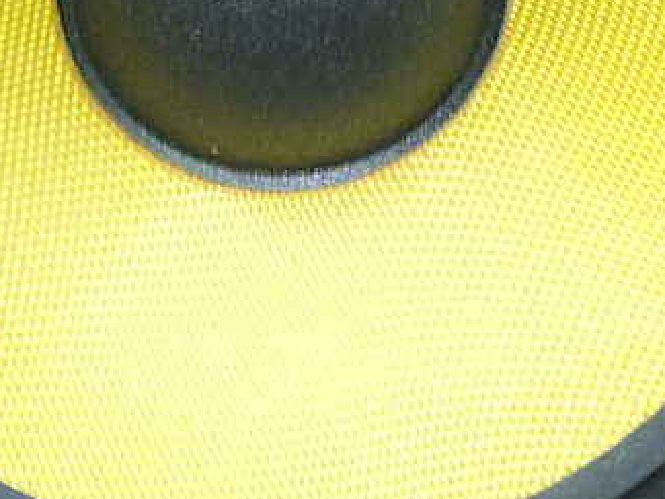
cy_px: 37
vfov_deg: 1.9
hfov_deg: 2.5
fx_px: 15100
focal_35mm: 786
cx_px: 269
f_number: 5.6
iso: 200
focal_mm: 47.5
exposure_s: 1/2
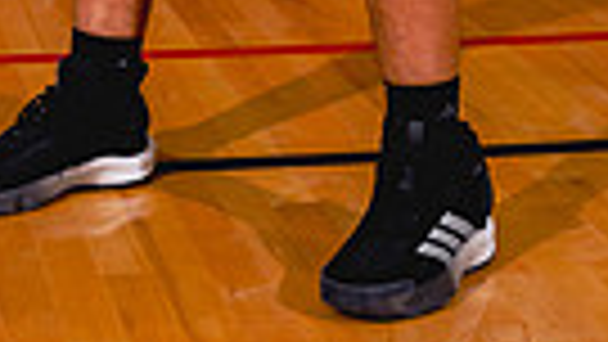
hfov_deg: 16.6
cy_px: -594
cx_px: 225
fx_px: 2080
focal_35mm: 129
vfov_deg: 8.3
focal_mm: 37
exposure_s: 1/250
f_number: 8
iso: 800
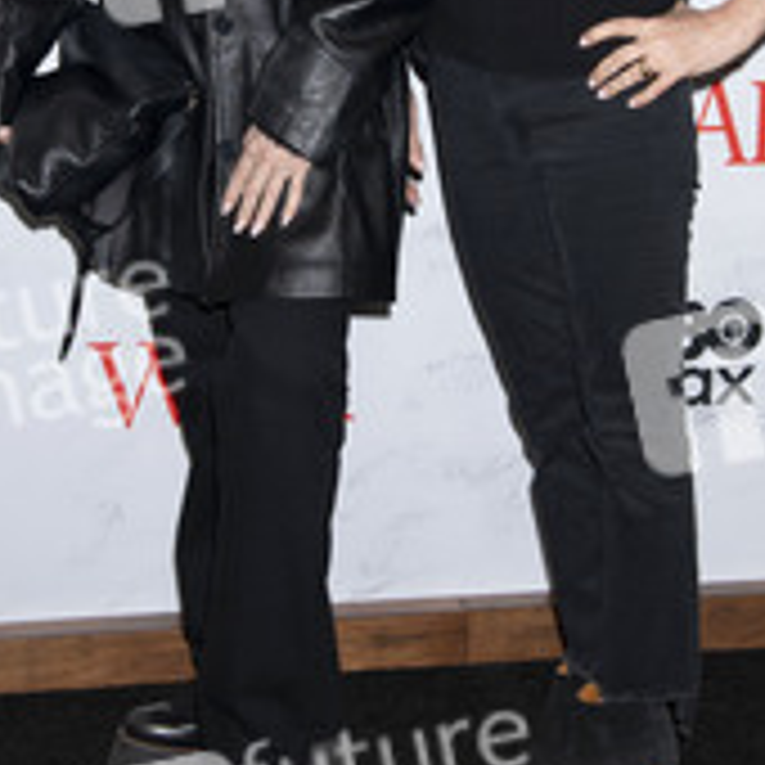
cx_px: 446
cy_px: 144
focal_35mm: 96
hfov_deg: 18.1
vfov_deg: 17.9
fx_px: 2400
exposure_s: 1/200
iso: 640
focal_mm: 48
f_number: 5
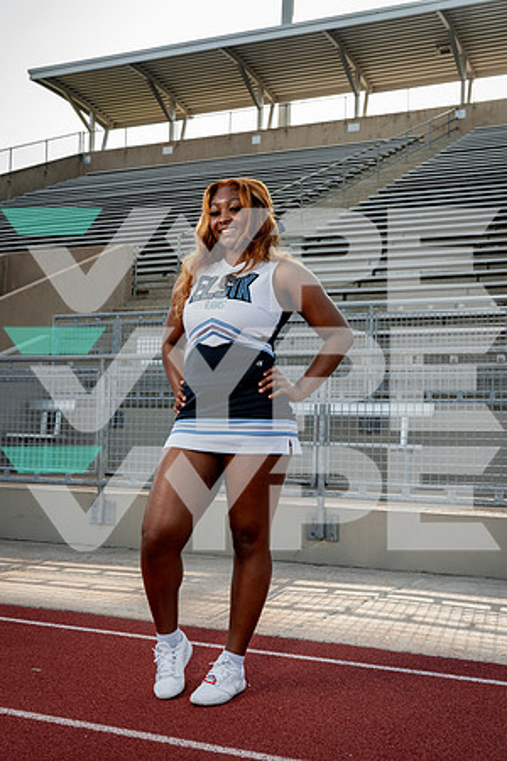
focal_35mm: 44
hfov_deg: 30.5
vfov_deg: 44.5
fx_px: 929
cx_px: 254
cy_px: 380
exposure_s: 1/250
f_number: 8
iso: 400
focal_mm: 44
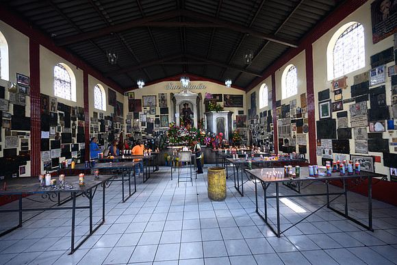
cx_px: 198
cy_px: 132
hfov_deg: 104.2
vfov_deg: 81.2
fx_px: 154
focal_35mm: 14
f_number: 4
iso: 500
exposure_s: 1/80
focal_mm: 14
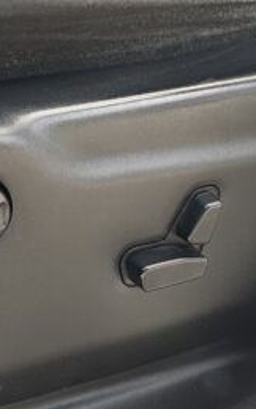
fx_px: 1216
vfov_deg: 19.1
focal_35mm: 109
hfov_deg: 11.9
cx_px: 22
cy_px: 202
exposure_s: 1/361
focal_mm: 5.7
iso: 50
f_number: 1.5
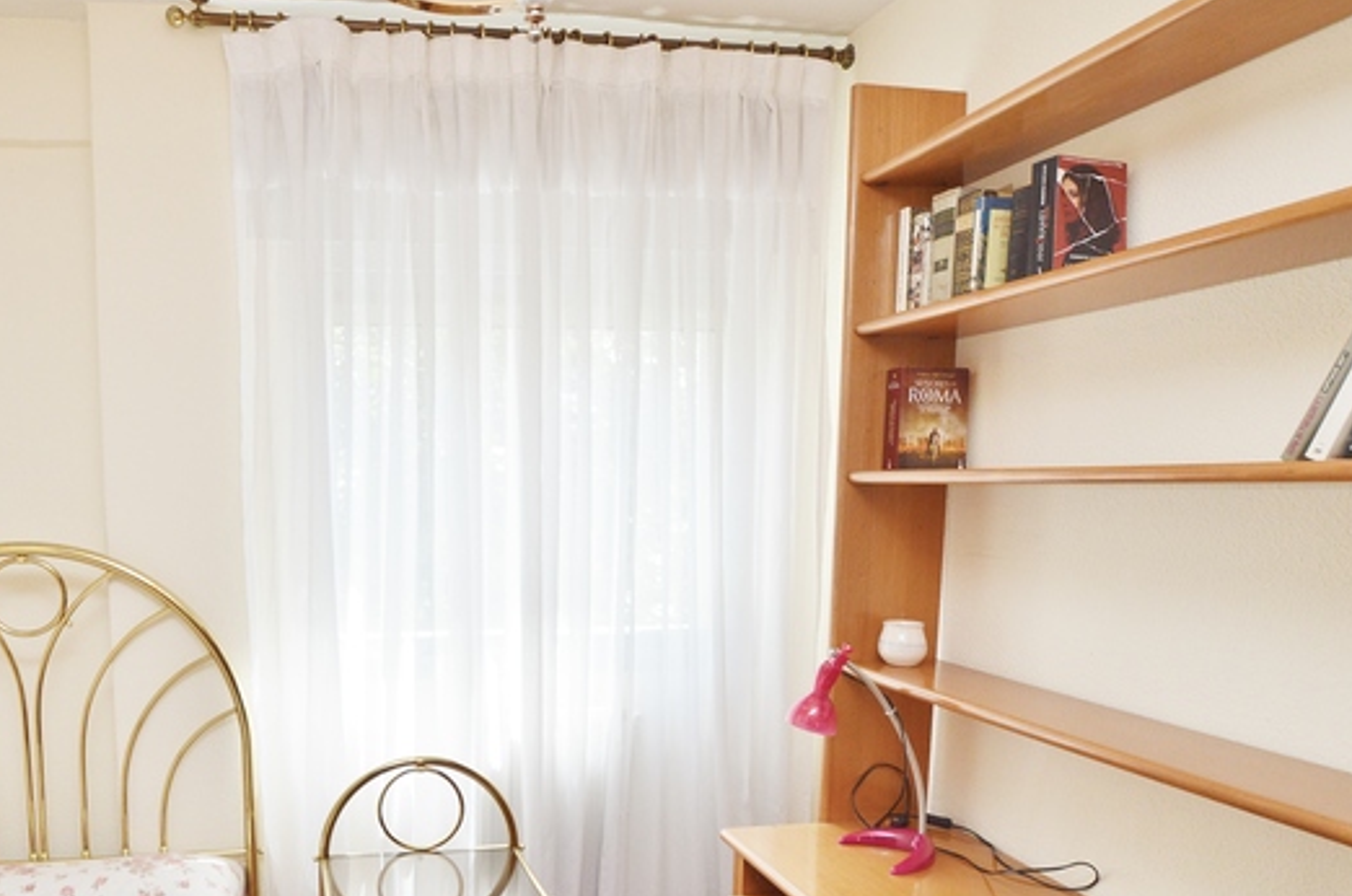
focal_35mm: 23
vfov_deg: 53.9
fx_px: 862
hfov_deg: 73.3
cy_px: 594
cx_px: 422
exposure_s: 1/125
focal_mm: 10
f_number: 5.6
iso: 360
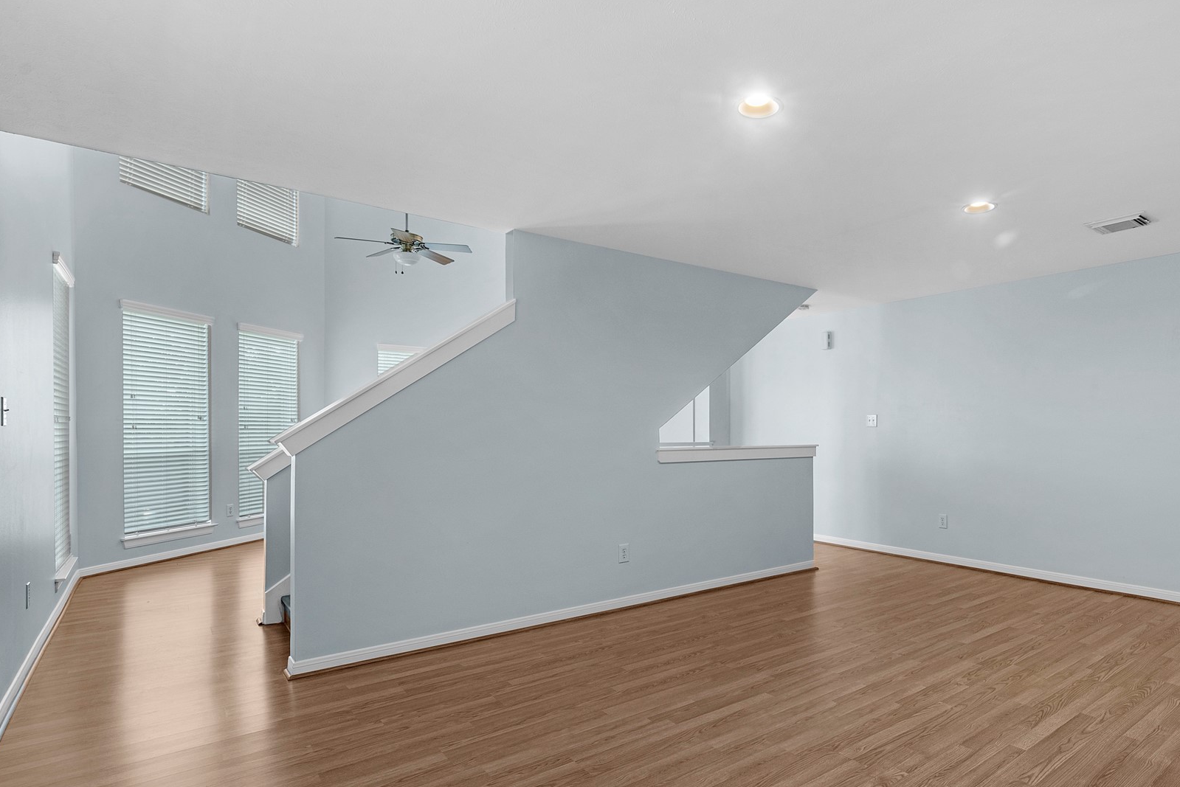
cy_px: 425
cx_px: 723
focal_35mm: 19
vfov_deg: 64.5
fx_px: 623
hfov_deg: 85.5
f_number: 9
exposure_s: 1/8
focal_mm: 14
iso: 250
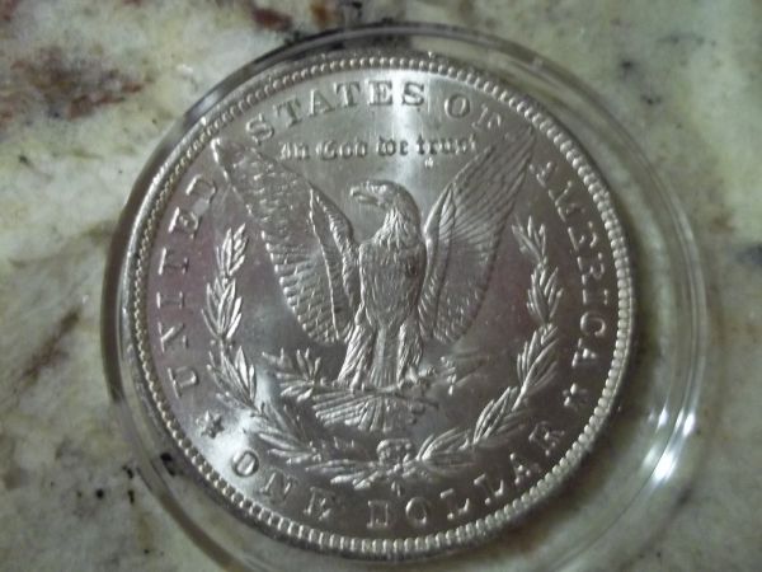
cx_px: 381
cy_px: 286
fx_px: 792
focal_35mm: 36
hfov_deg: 51.4
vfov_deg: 39.7
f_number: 3.1
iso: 320
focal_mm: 6.5
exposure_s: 1/8
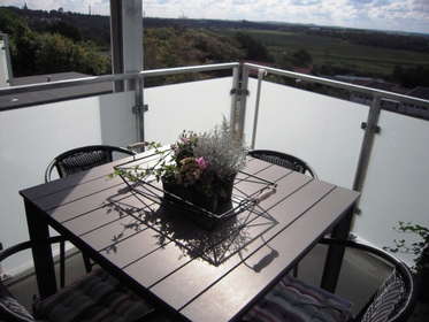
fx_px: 347
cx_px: 214
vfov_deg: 49.8
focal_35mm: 28
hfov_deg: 63.4
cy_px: 161
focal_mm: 5
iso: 100
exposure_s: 1/800
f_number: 5.4
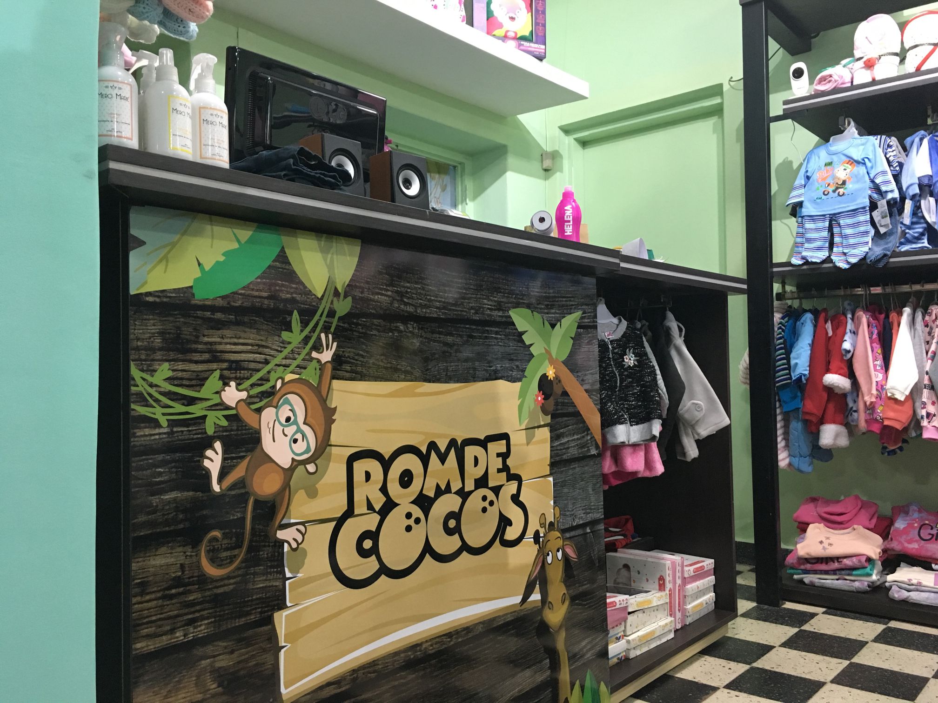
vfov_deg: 48.2
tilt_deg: +1.3
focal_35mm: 29
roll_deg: +1.4
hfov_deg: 61.7
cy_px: 352
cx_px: 469
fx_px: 786
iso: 200
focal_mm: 4.15
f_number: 2.2
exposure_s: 1/33
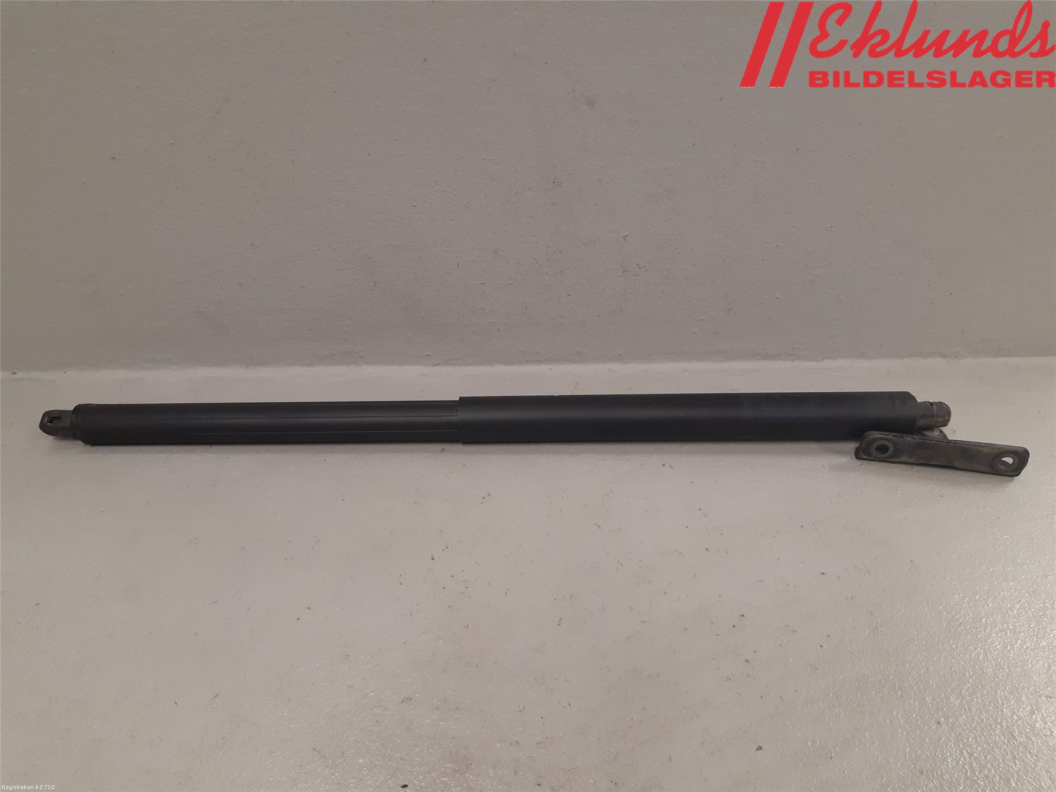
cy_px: 396
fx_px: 793
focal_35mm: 26
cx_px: 528
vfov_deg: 53.1
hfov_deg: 67.3
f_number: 1.7
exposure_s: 1/50
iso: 160
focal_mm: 3.93
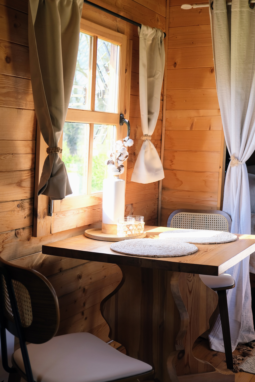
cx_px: 128
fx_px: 499
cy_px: 191
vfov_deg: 41.9
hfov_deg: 28.6
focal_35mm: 47
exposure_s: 1/110
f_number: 3.6
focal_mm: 31.5
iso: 320
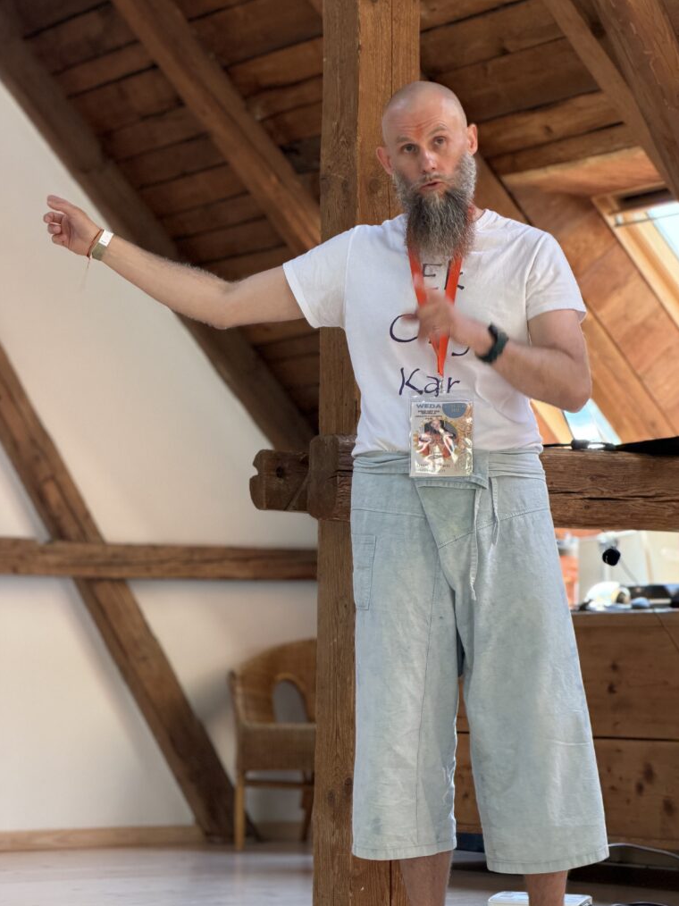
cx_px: 340
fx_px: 2643
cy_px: 456
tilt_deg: +4.7
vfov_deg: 19.5
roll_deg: -0.8
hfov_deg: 14.6
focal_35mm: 101
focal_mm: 16.89
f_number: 2.8
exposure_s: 1/60
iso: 200
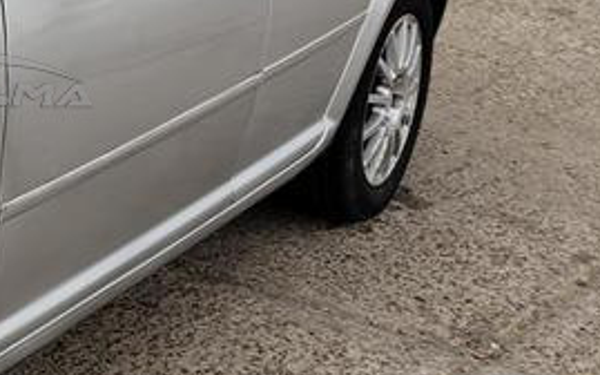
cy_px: 61
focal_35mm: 118
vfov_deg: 11.0
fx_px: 1929
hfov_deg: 17.0
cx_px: -105
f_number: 1.65
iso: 50
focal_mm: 6.19
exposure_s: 1/455
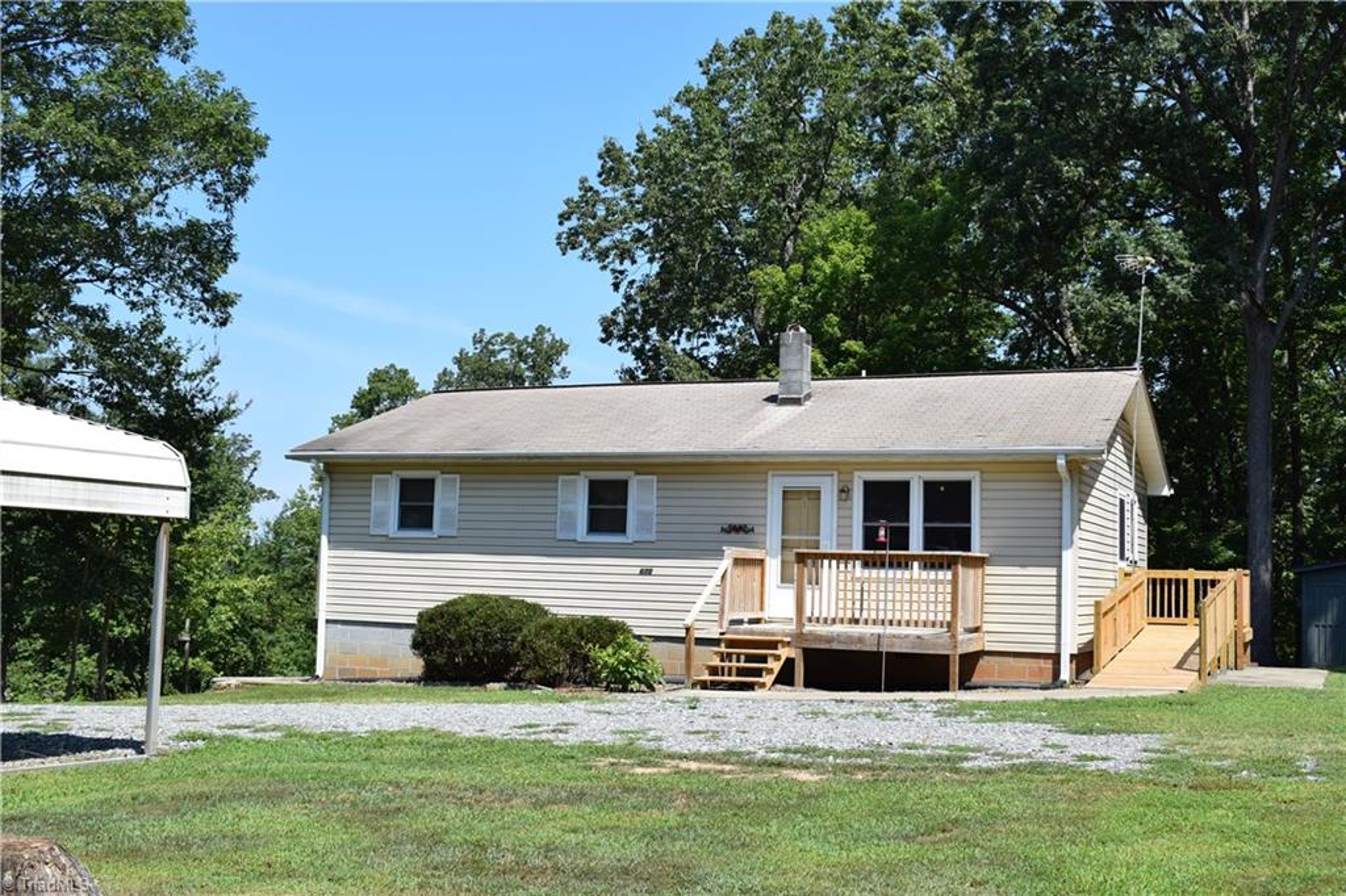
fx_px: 1458
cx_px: 673
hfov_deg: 49.6
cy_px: 448
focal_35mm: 39
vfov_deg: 34.2
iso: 200
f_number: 9
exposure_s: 1/320
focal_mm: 26
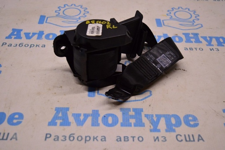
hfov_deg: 43.7
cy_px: 75
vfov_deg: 29.8
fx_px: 281
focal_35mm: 45
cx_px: 112
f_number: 4.2
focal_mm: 30
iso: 1600
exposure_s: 1/400
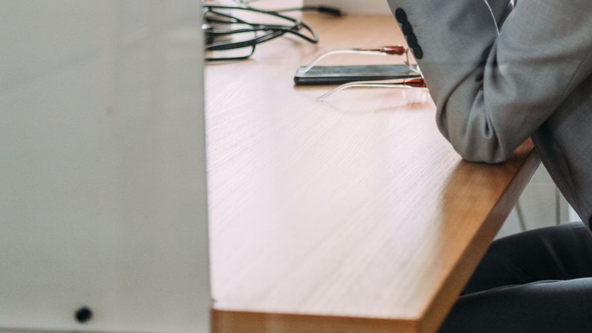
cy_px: -122
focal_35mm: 87
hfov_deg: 23.5
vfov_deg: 13.3
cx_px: 585
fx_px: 1366
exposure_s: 1/250
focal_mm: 35
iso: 1000
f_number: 2
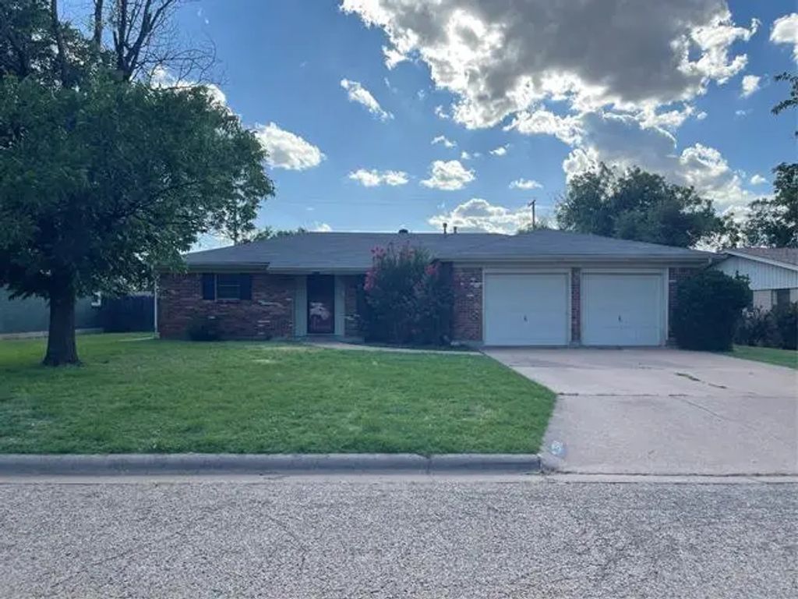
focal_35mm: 25
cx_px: 399
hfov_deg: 69.4
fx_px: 576
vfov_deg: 54.9
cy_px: 300
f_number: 1.6
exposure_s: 1/2165
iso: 32
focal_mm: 5.1
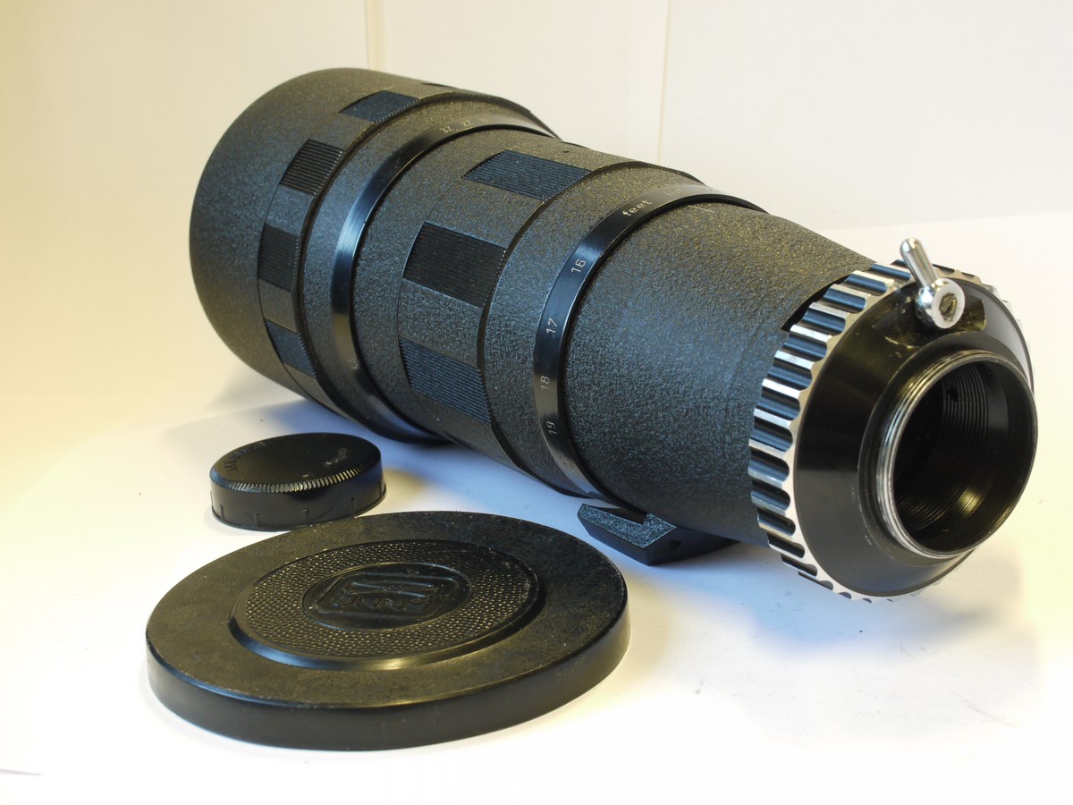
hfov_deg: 32.2
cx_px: 536
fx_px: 1860
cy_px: 402
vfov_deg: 24.4
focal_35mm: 60
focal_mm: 30
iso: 400
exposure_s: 1/6
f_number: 10
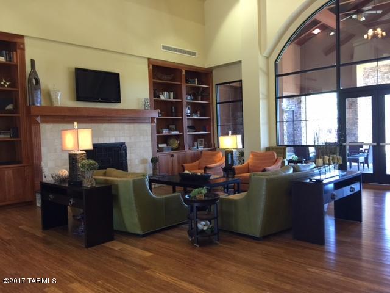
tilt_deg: -2.4
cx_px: 195
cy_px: 146
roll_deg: +0.9
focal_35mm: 29
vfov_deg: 48.2
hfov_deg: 61.7
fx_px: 327
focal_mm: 4.15
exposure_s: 1/15
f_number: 2.2
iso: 100
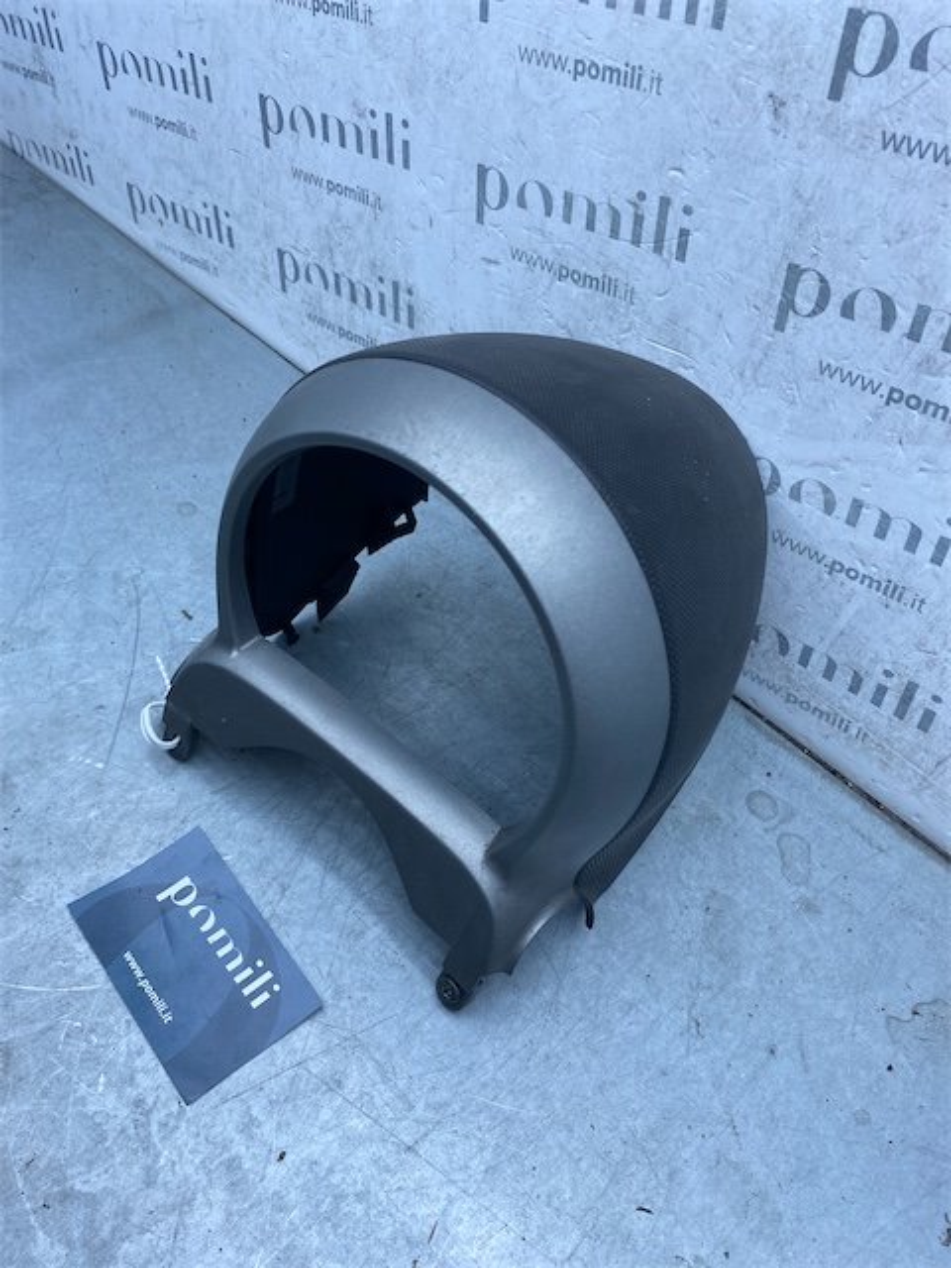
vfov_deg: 67.3
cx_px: 476
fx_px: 952
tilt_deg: -52.8
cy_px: 634
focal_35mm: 26
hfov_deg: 53.1
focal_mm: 4.25
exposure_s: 1/637
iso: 32
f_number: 1.8
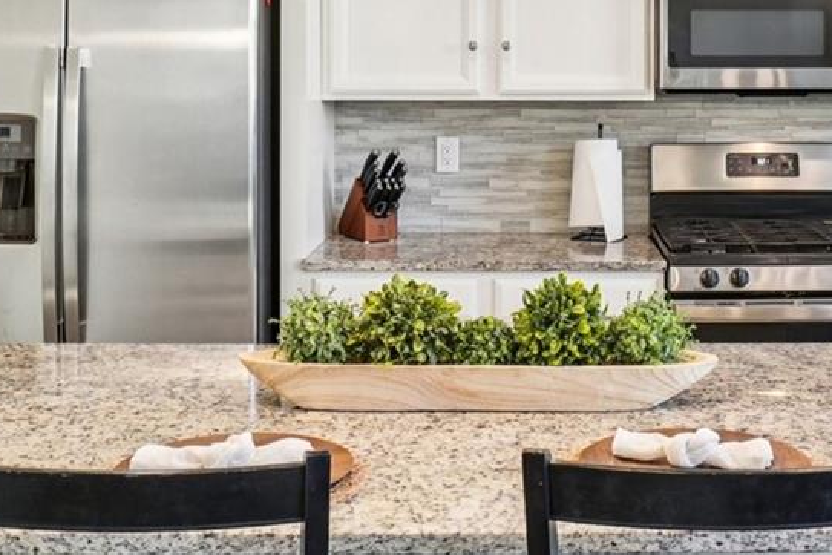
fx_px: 1225
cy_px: 78
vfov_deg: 24.9
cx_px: 591
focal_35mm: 53
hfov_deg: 36.9
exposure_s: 1/20
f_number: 8
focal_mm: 12
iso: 400
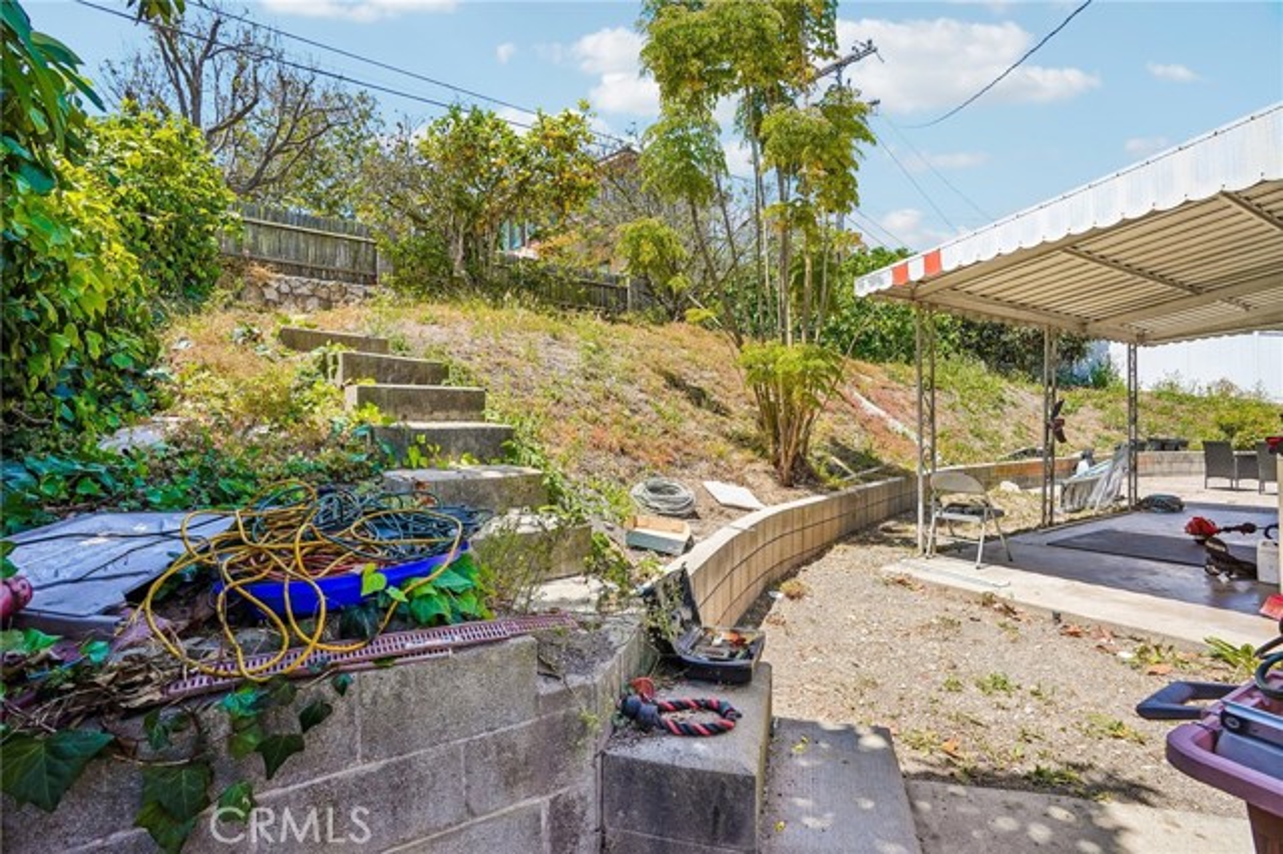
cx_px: 642
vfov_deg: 73.7
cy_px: 427
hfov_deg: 96.8
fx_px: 570
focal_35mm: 16
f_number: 8
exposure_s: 1/500
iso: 400
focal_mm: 16
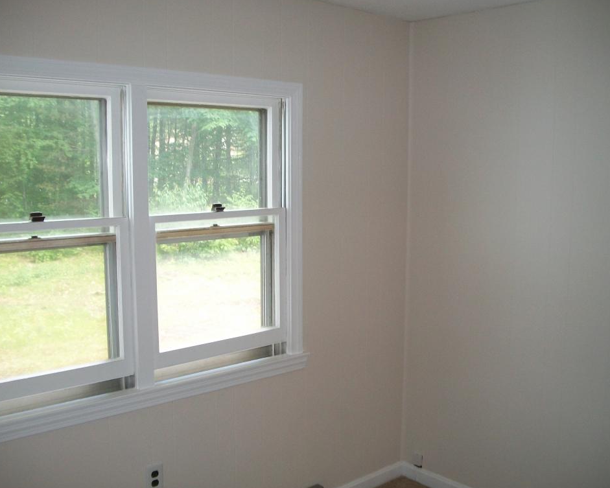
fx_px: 614
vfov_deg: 43.4
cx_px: 323
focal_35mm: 34
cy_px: 243
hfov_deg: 52.8
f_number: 2.9
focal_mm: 5.7
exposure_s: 1/30
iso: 80
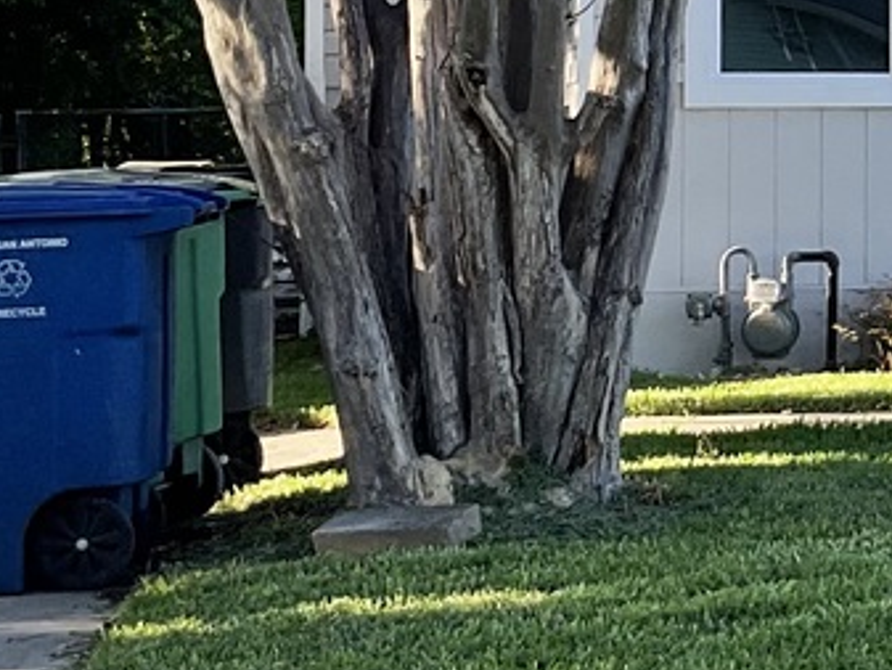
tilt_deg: +1.3
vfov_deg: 11.8
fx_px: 3196
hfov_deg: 15.0
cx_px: 1252
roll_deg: +0.3
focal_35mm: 124
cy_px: 8
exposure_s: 1/279
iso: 16
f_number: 1.8
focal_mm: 3
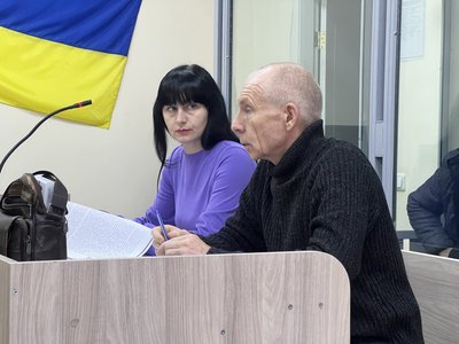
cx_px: 230
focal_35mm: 77
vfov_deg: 19.1
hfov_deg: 25.3
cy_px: 172
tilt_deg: -0.8
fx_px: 1021
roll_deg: -0.6
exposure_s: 1/60
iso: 640
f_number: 2.8
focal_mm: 9
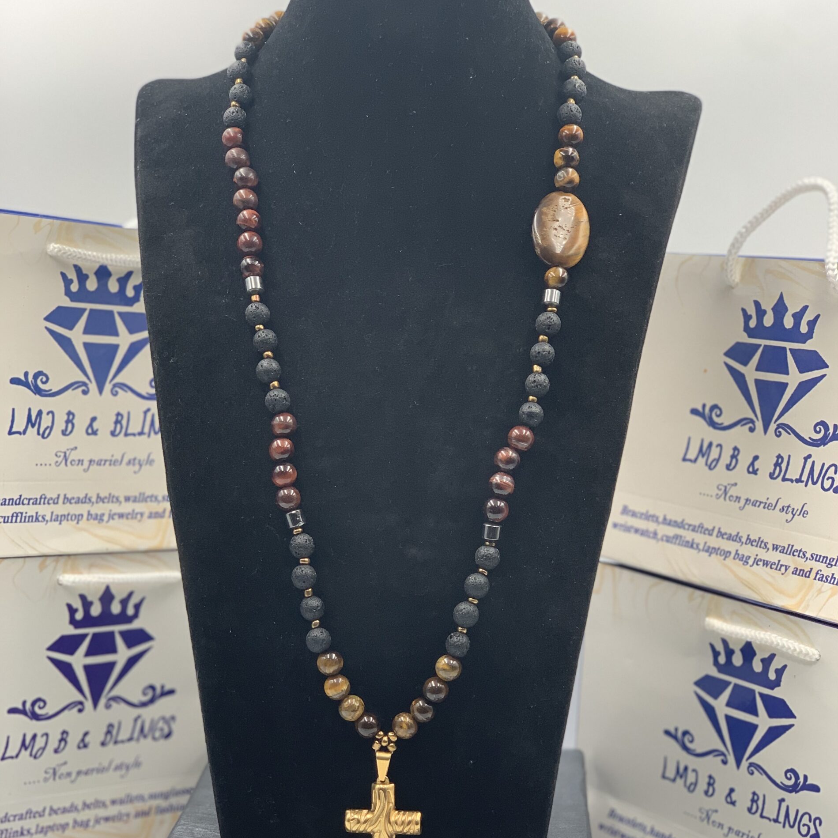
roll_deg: -0.4
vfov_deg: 27.6
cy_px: 558
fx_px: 1698
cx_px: 423
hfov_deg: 27.7
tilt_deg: -13.0
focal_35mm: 62
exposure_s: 1/122
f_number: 2.4
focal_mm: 6
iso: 64
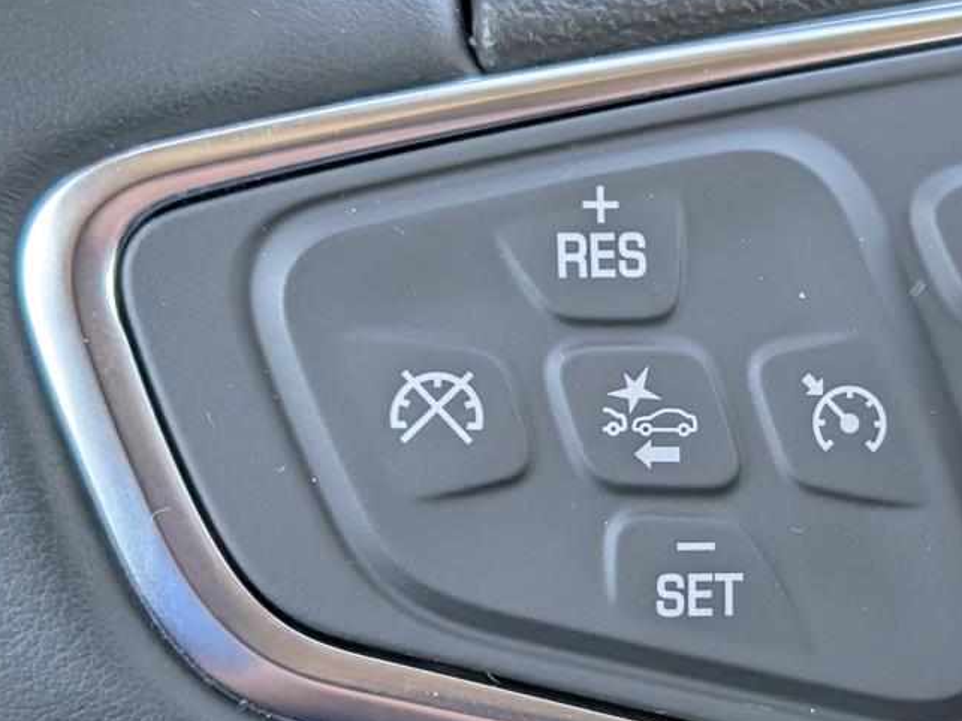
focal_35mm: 78
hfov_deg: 24.7
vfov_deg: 18.9
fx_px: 2167
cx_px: 727
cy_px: 464
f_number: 1.68
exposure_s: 1/526
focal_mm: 6.9
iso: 417
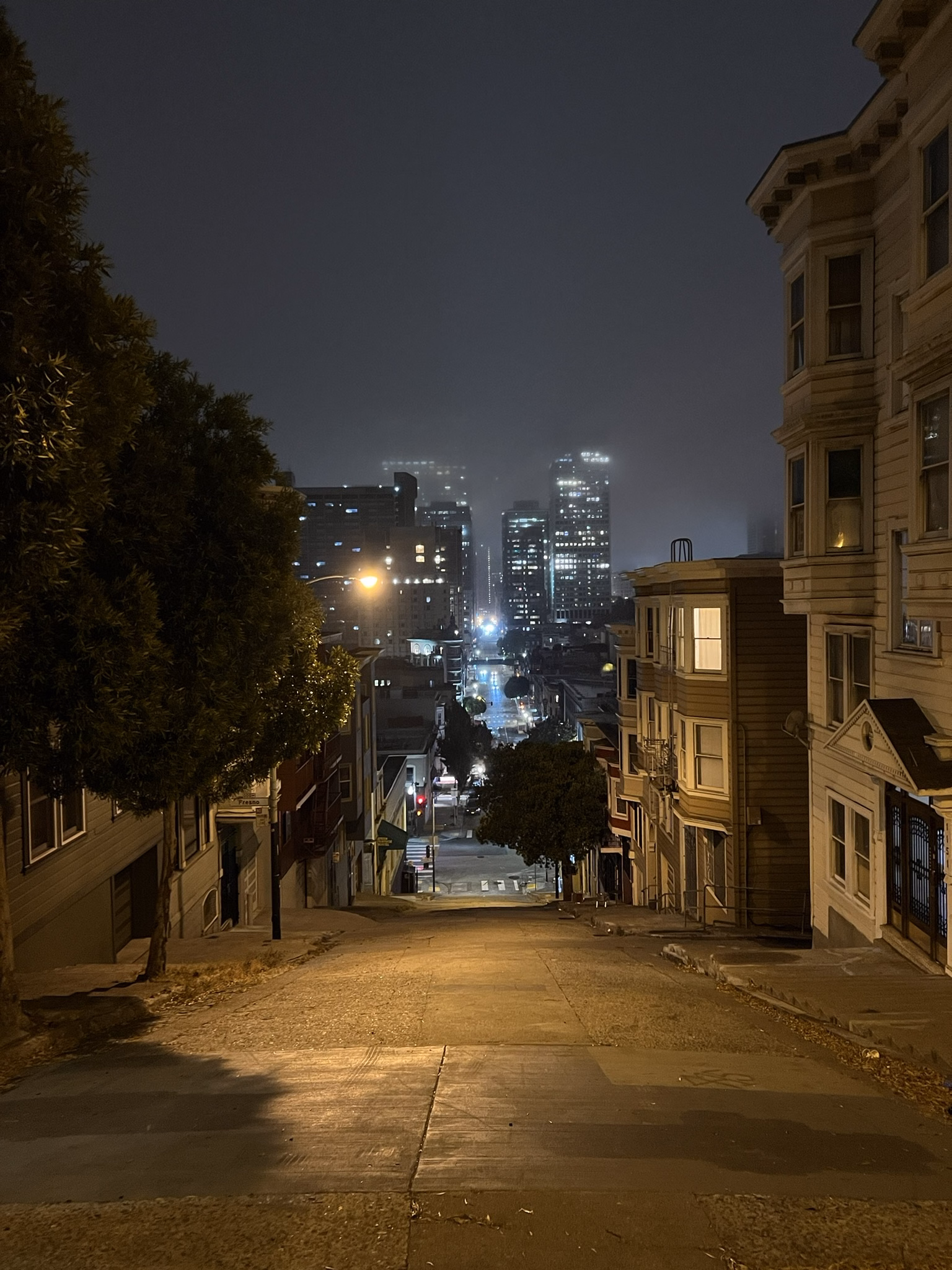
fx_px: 953
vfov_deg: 67.3
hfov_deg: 53.1
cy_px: 635
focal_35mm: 26
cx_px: 476
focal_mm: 5.7
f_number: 1.5
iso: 640
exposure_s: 1/30
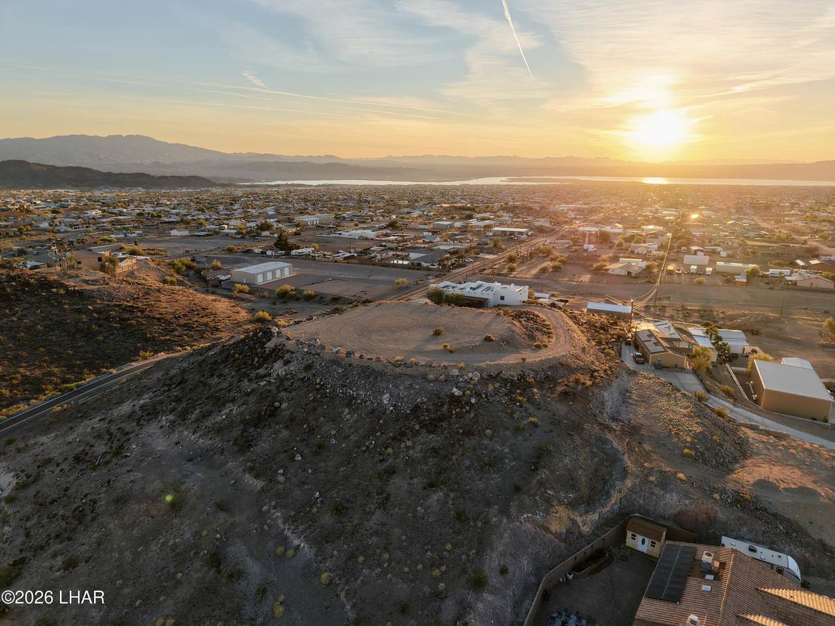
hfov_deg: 71.6
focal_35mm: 24
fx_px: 579
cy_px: 313
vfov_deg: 56.8
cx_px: 418
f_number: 1.8
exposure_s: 1/2500
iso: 420
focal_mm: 8.67
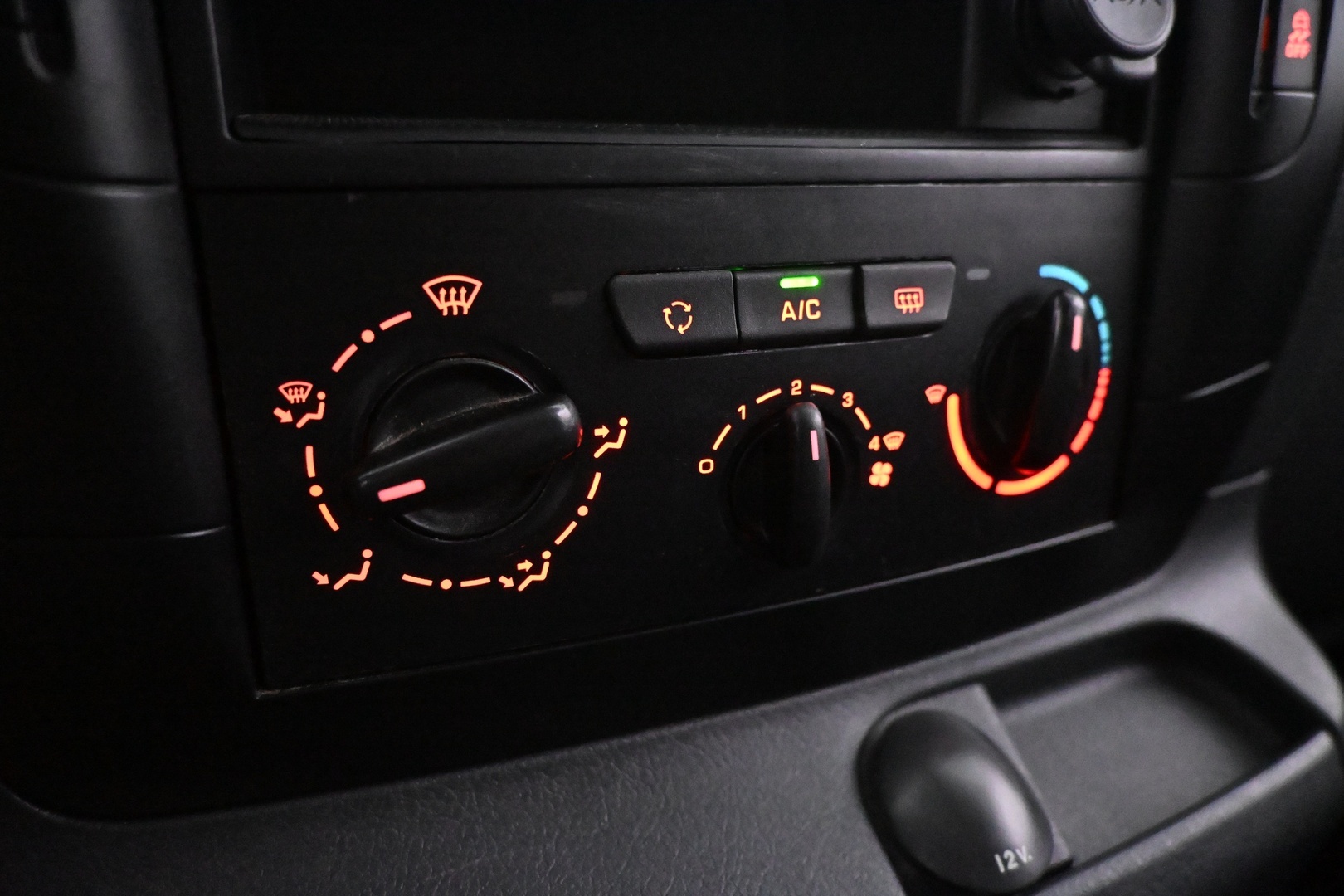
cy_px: 448
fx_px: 896
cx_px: 672
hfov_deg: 73.7
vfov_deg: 53.1
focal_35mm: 24
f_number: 3.5
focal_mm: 16
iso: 12800
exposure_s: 1/60
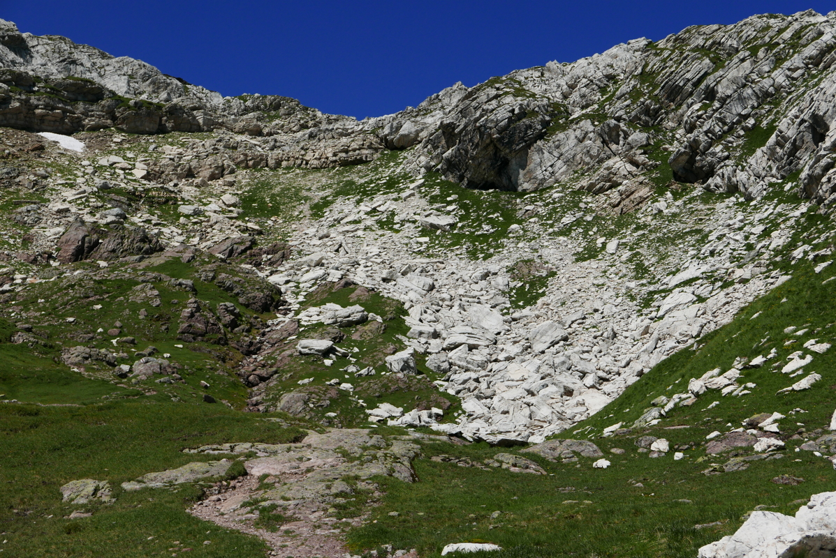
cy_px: 279
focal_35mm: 52
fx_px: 1208
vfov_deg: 26.0
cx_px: 418
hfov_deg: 38.2
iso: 200
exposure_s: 1/1600
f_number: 5.6
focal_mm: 23.6
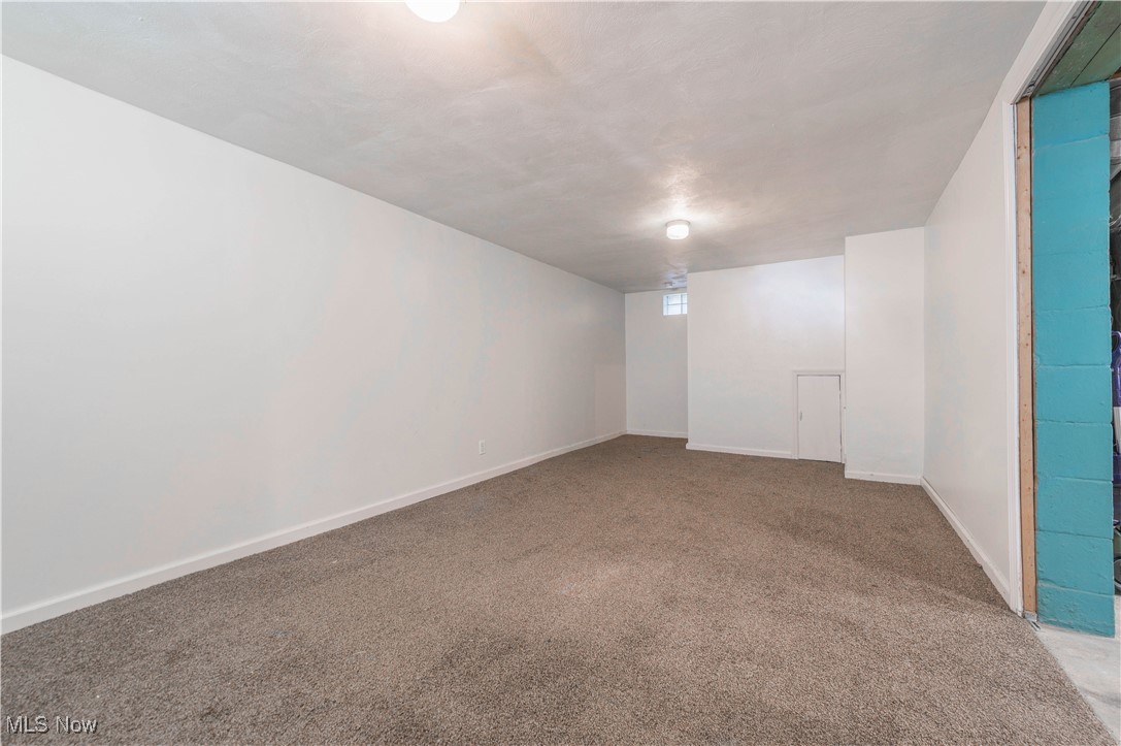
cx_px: 560
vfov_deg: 81.1
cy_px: 373
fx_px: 436
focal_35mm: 14
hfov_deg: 104.3
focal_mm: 14
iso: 100
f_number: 9
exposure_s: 1/2.5
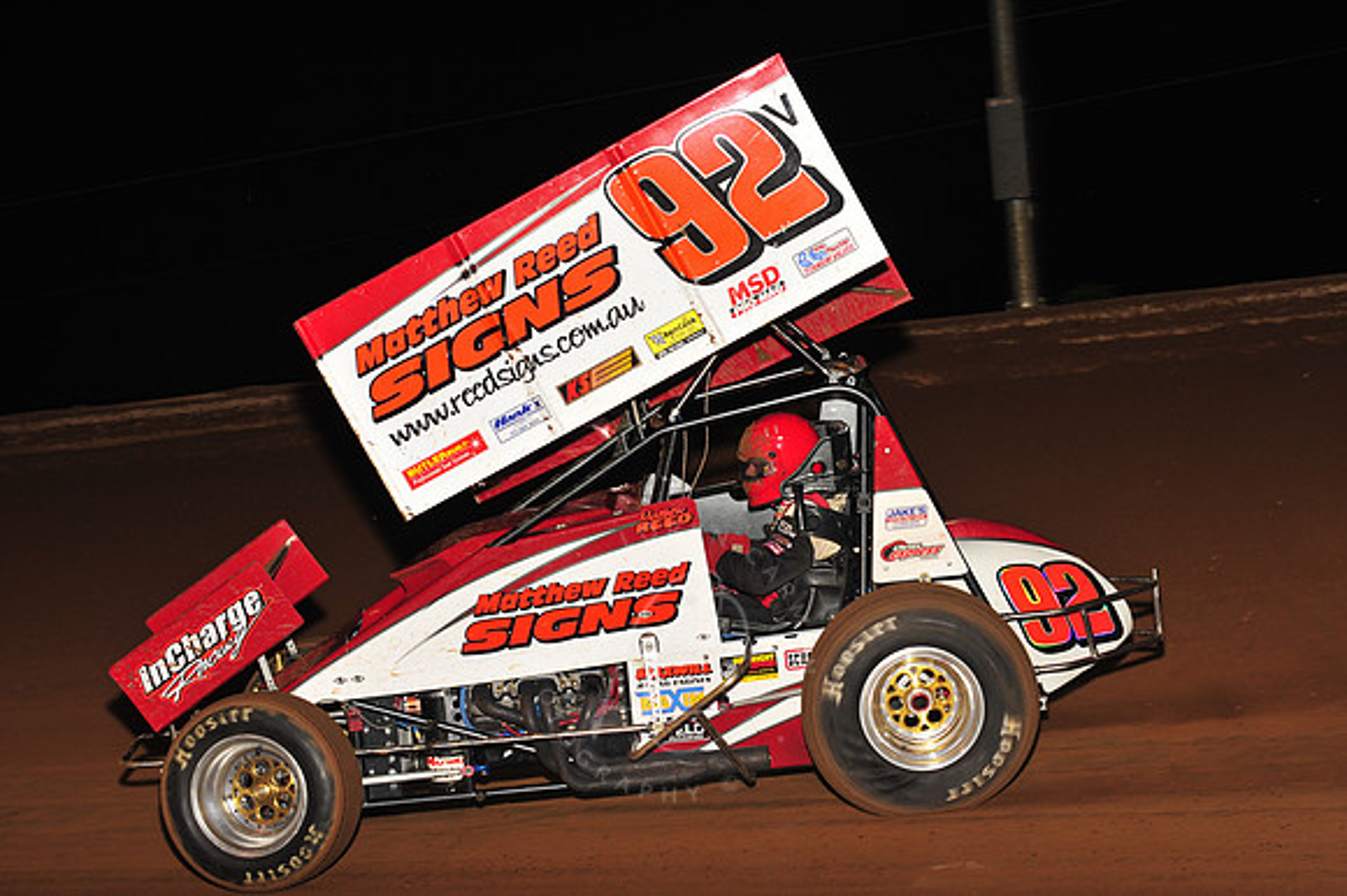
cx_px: 674
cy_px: 448
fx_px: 3440
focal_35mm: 92
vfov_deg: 14.8
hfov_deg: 22.2
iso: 1000
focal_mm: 92
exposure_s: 1/320
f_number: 8
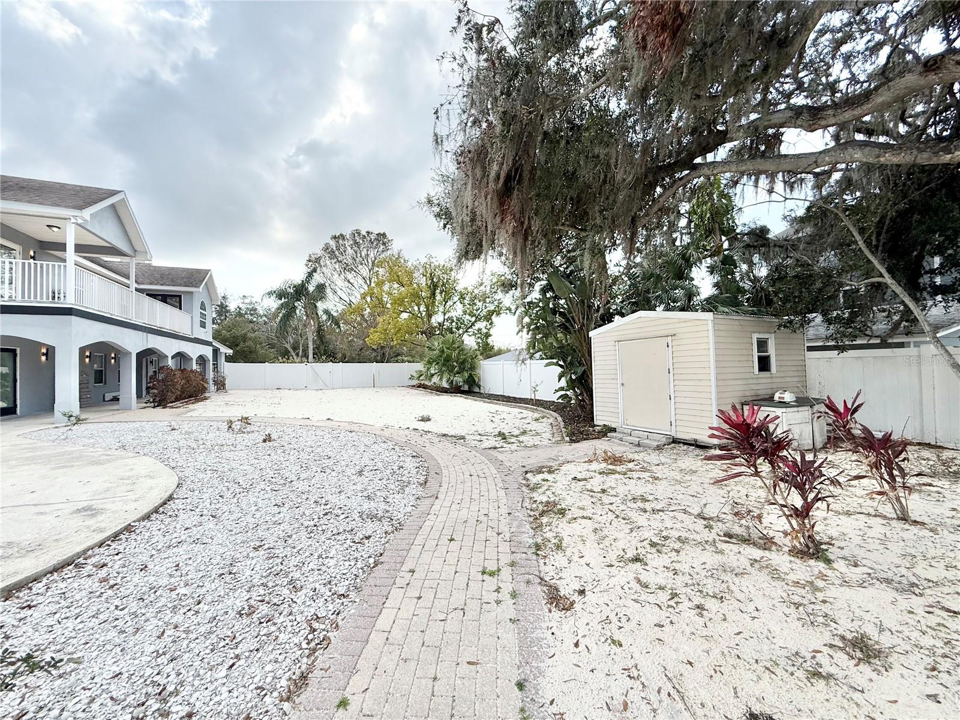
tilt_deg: +1.8
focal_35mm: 14
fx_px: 388
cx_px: 480
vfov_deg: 85.7
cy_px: 360
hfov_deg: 102.1
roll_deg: +0.2
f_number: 2.2
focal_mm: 2.22
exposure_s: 1/2024
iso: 64
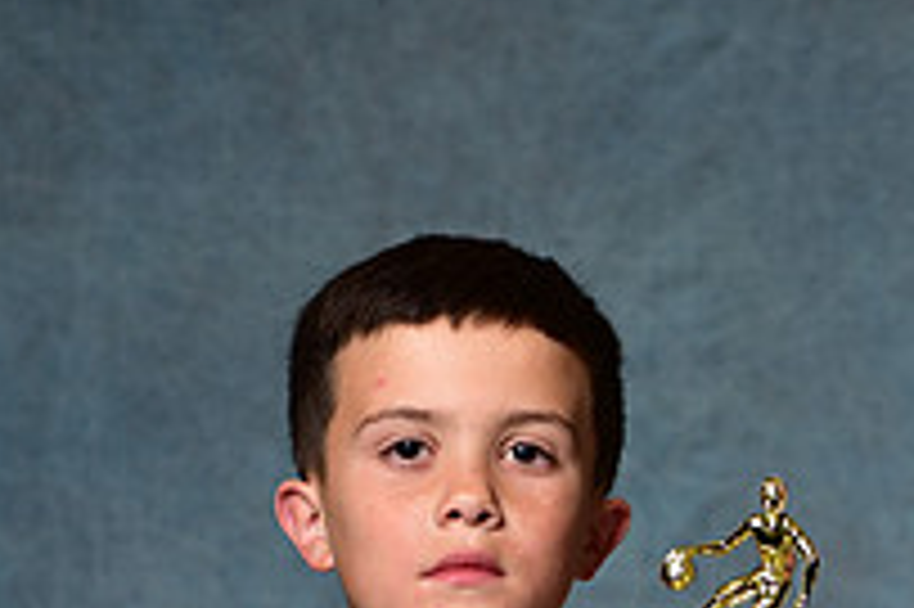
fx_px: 5074
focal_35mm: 200
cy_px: 835
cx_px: 711
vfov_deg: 6.8
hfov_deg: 10.3
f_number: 5
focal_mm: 70
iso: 100
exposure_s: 1/200
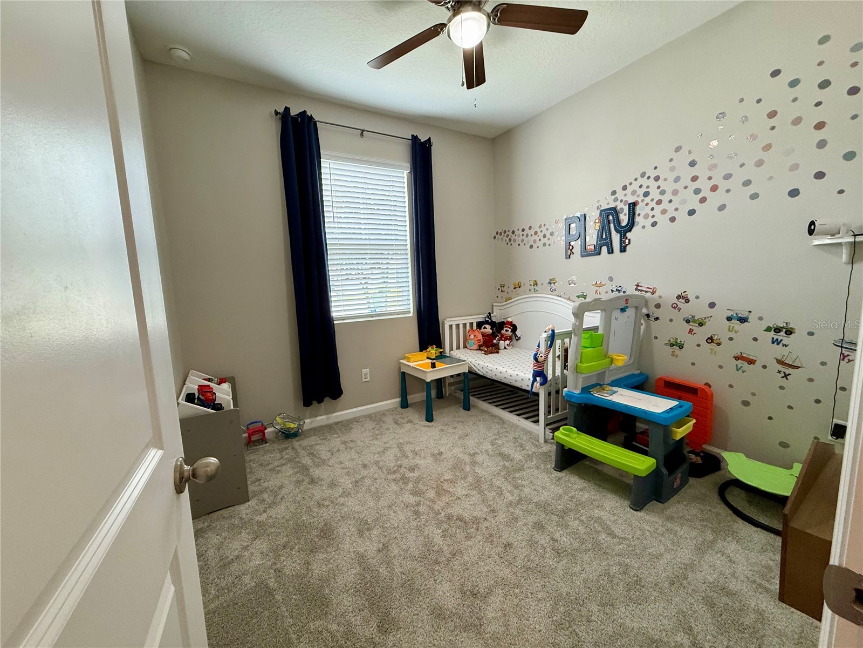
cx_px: 432
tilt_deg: -6.7
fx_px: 349
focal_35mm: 14
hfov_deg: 102.1
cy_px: 324
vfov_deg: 85.7
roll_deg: +2.6
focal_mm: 2.22
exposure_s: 1/60
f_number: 2.2
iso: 400
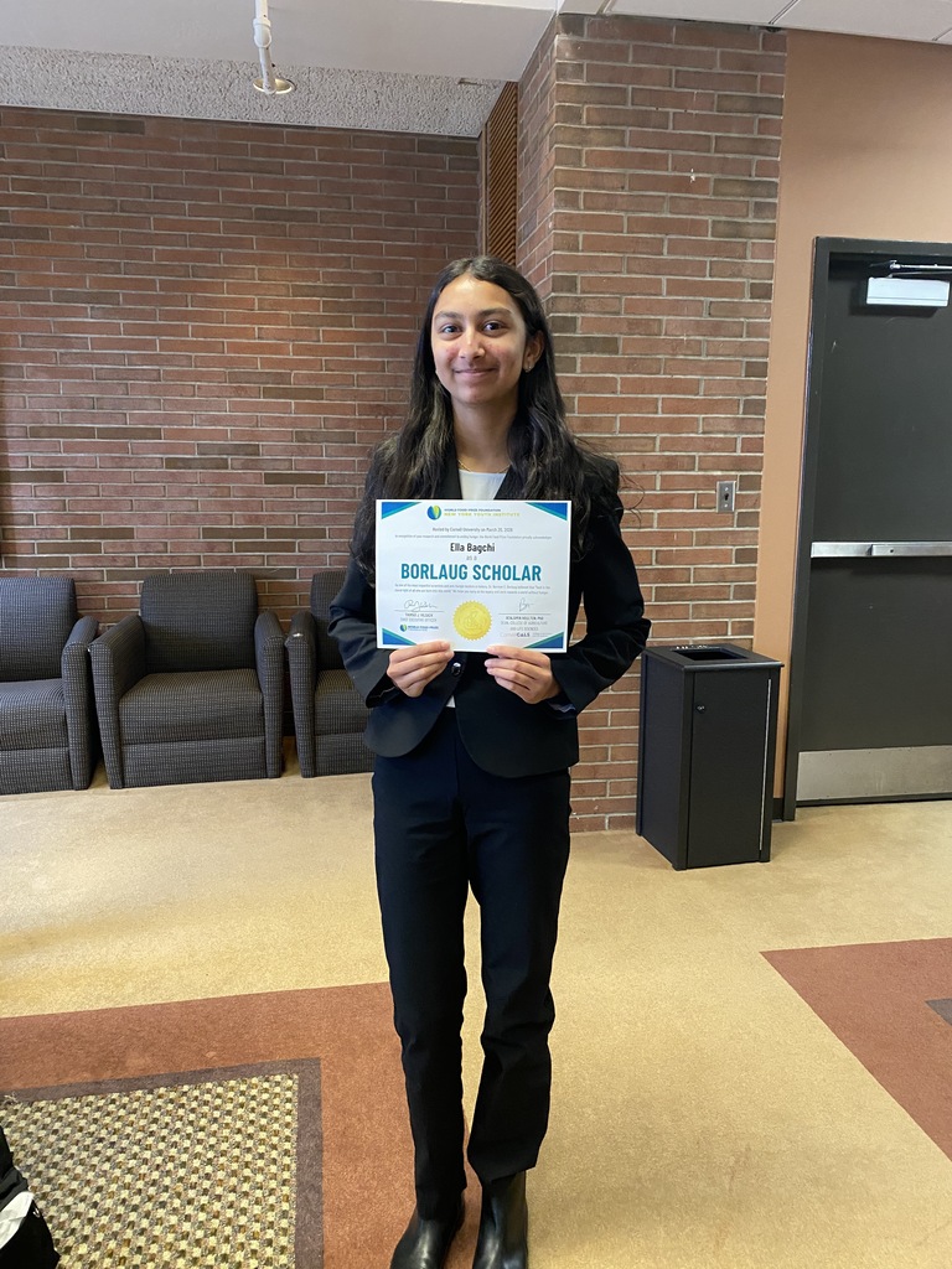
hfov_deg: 53.1
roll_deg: +0.8
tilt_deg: -7.4
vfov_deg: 67.3
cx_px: 476
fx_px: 953
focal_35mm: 26
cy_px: 634
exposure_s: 1/60
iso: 400
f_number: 1.8
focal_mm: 4.25
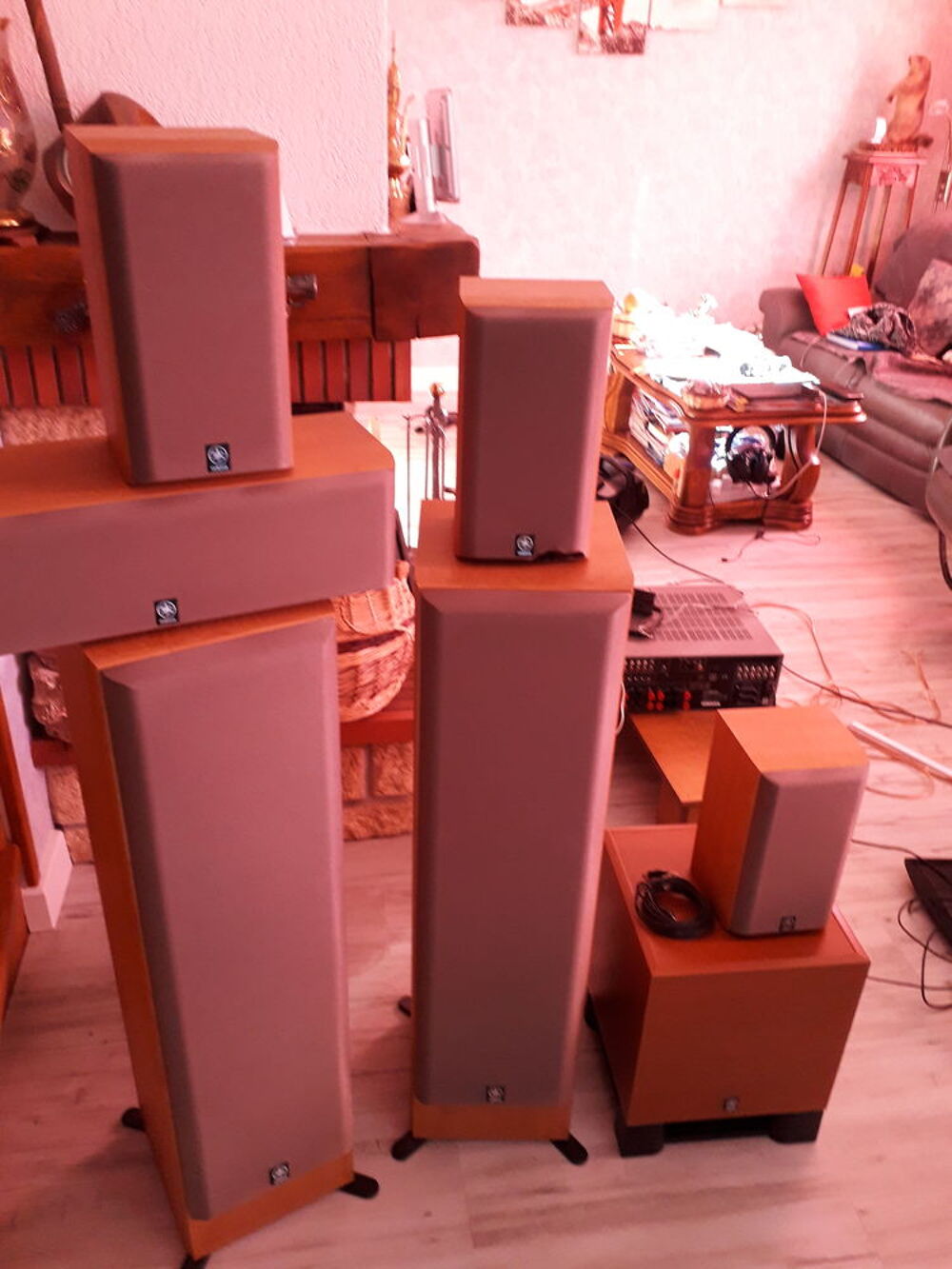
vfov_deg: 65.3
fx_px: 990
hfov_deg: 51.4
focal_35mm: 27
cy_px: 634
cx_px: 476
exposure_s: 1/50
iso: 200
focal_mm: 3.6
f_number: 1.9
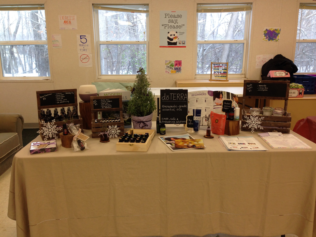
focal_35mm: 33
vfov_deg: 42.9
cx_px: 158
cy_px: 118
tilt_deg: -14.6
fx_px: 301
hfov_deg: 55.4
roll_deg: +0.0
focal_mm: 4.12
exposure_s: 1/60
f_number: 2.4
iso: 64
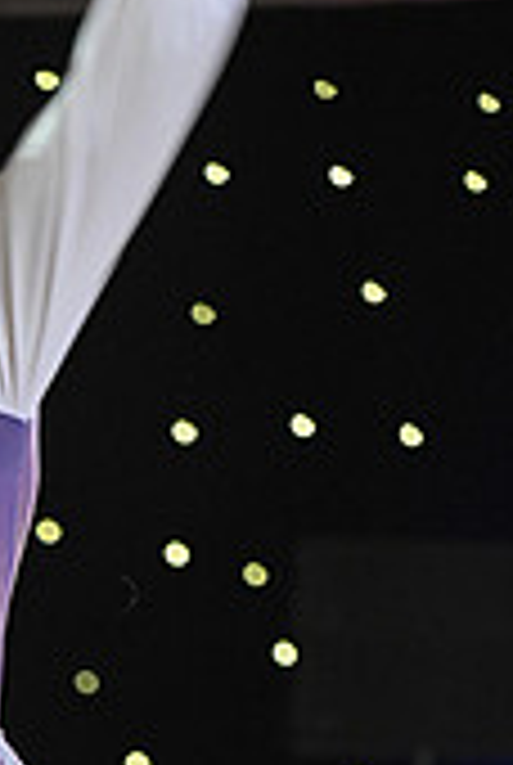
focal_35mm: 460
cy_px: 1269
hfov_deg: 3.0
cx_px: -268
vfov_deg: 4.4
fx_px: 9792
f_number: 4
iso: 2000
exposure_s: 1/250
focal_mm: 135
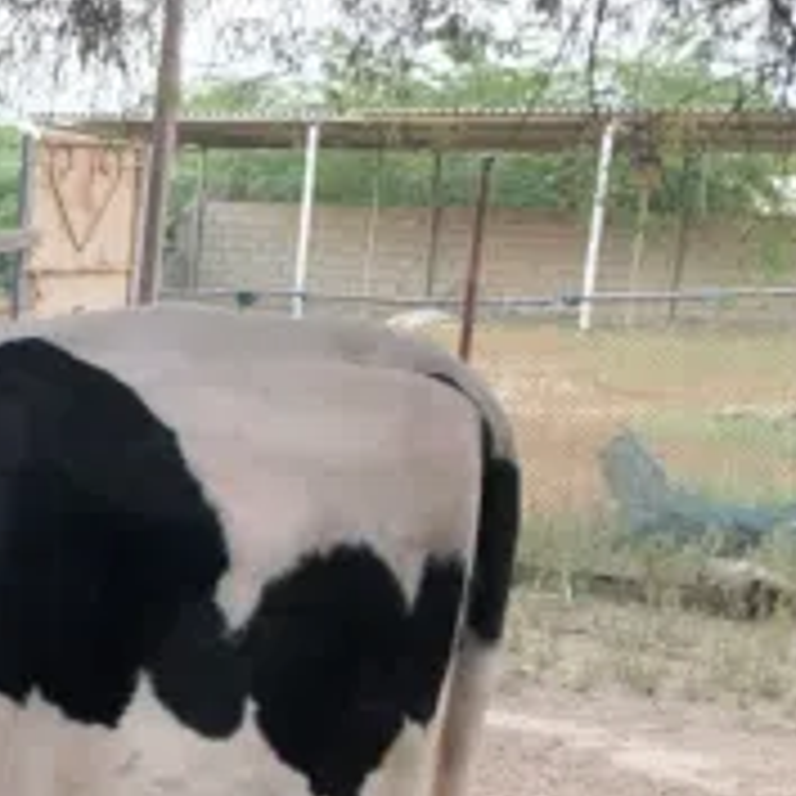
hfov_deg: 18.0
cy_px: 711
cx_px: -486
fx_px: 2159
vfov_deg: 20.5
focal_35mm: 83
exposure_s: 1/25
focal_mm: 4.25
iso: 400
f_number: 1.8
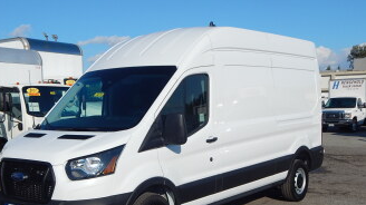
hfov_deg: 42.0
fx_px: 475
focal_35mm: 49
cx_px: 151
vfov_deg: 24.2
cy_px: 143
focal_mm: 6.8
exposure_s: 1/1000
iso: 125
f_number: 6.9
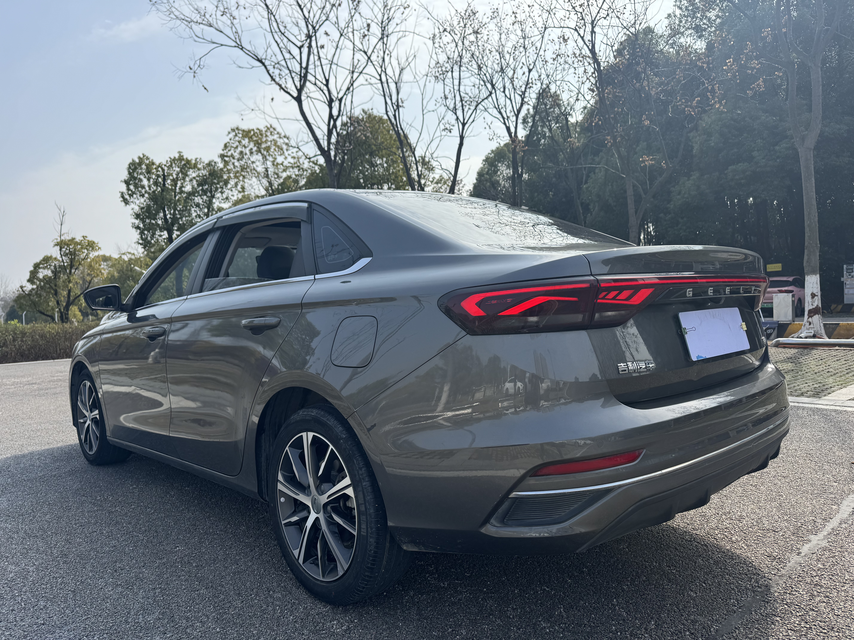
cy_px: 320
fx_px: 592
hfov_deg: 71.6
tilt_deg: -0.3
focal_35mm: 24
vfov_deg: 56.8
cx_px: 427
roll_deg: +2.3
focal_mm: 6.76
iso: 80
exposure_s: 1/3247
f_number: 1.78
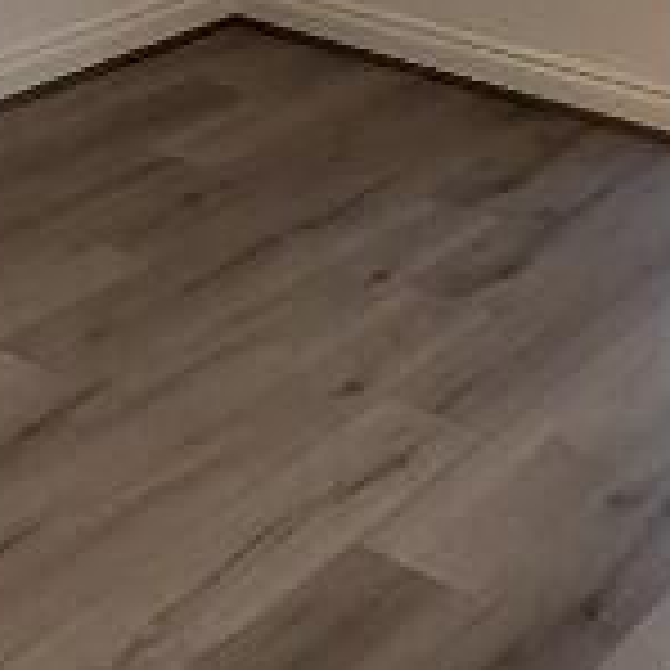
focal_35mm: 79
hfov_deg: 21.9
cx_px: 364
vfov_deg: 20.3
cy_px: -166
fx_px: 1730
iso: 200
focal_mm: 1.74
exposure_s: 1/50
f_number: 2.2
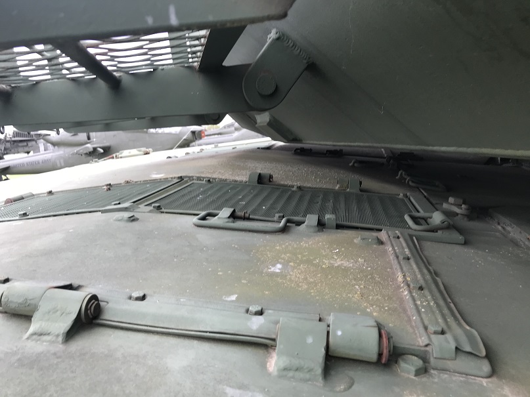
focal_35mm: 28
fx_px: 429
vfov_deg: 49.7
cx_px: 265
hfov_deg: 63.5
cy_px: 198
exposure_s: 1/141
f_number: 1.8
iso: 20
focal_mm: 3.99
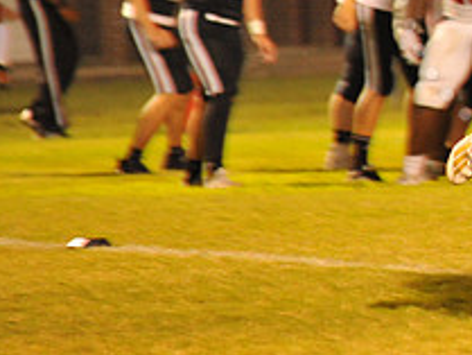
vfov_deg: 2.8
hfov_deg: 3.7
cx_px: 610
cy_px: -41
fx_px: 7272
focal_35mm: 533
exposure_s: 1/160
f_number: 5
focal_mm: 200
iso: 5000
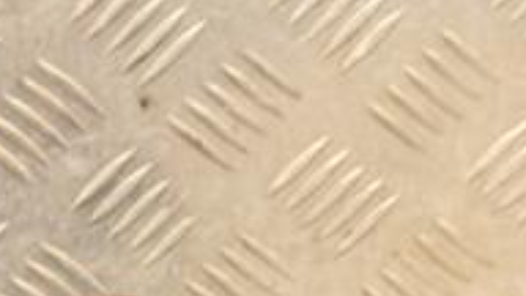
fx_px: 3557
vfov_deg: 4.7
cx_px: -49
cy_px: 545
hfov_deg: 8.4
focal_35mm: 255
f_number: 9
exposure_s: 1/50
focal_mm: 52
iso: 800
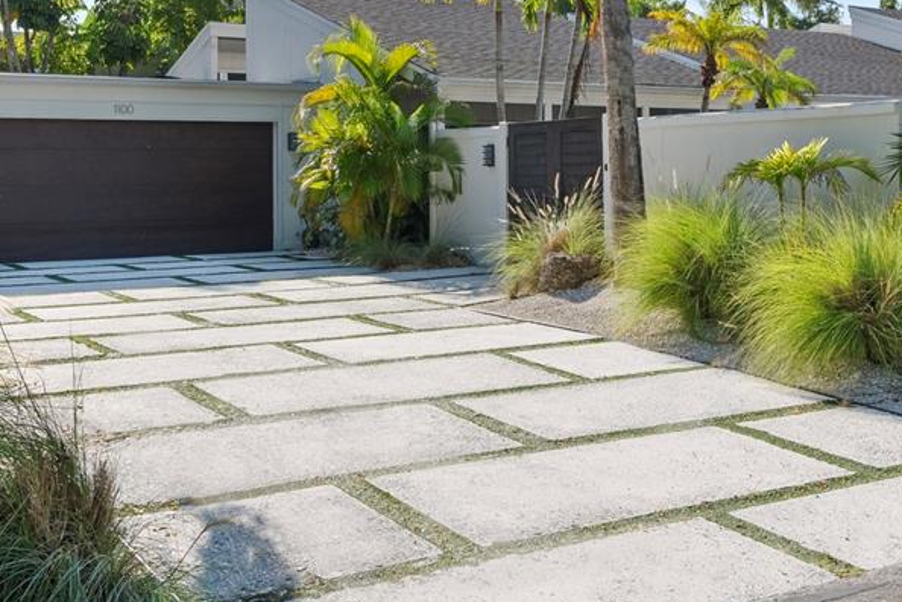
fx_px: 1253
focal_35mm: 50
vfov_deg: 26.7
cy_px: 166
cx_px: 535
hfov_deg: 39.5
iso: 100
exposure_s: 1/80
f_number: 8
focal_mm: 29
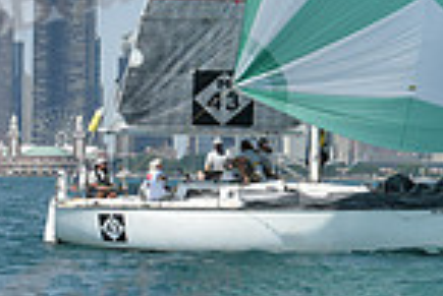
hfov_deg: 6.4
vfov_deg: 4.3
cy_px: 121
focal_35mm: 319
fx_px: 3929
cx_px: 403
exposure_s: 1/1600
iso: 250
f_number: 7.1
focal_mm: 80
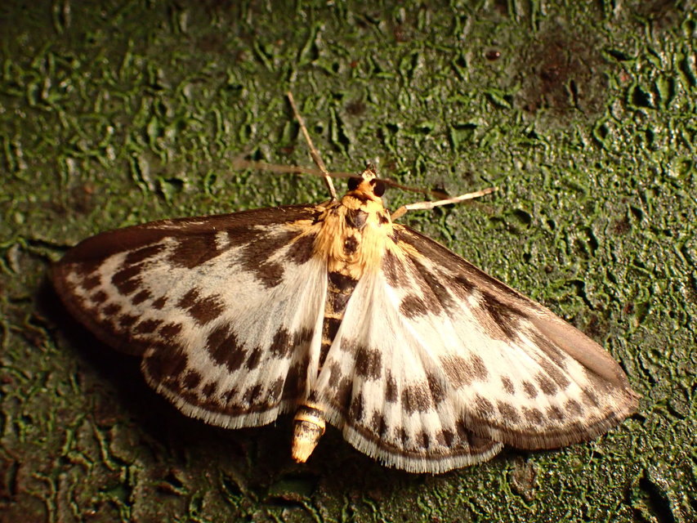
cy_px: 262
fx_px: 1551
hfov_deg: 25.3
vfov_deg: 19.1
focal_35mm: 77
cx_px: 348
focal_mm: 13.65
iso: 800
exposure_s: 1/80
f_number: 4.1
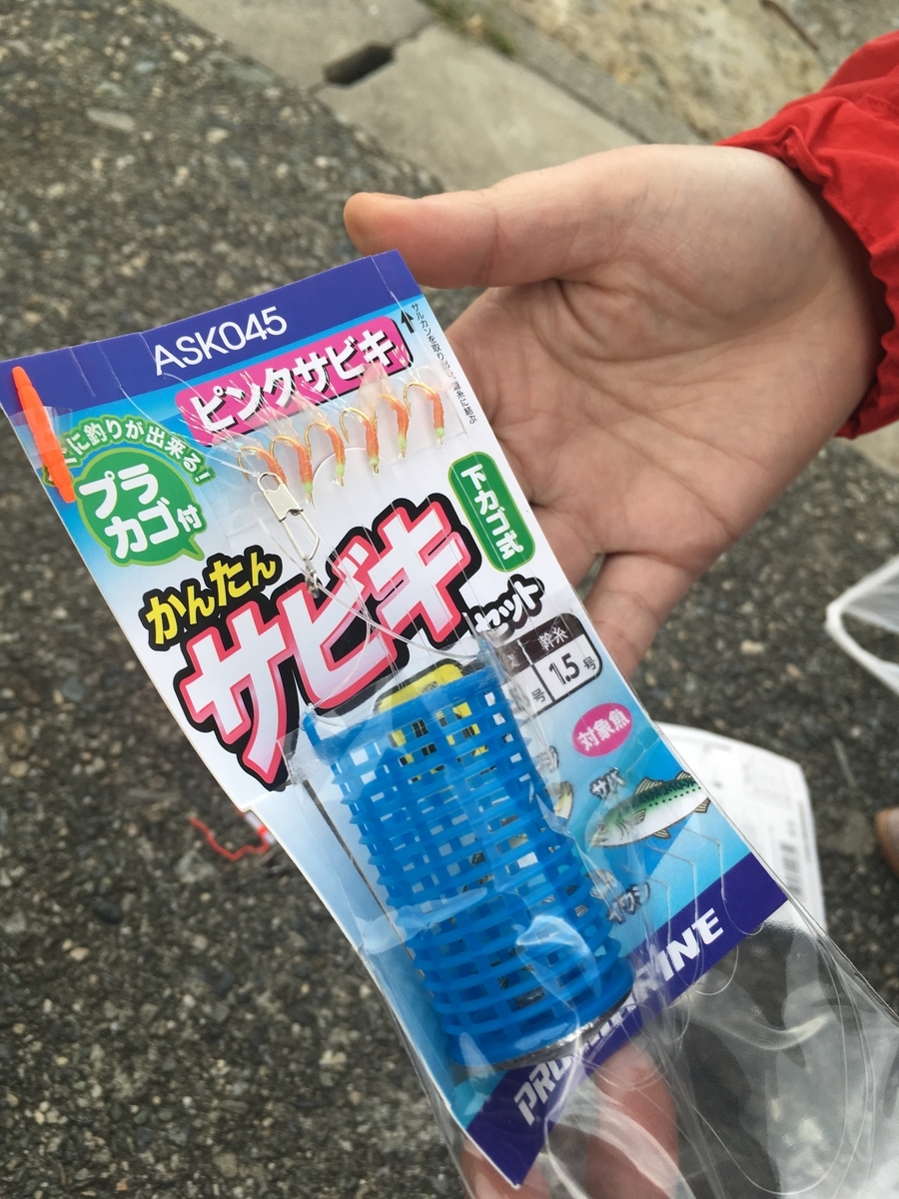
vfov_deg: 61.7
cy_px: 600
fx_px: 1004
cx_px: 450
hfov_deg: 48.2
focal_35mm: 29
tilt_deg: -51.5
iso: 25
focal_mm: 4.15
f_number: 2.2
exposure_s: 1/120
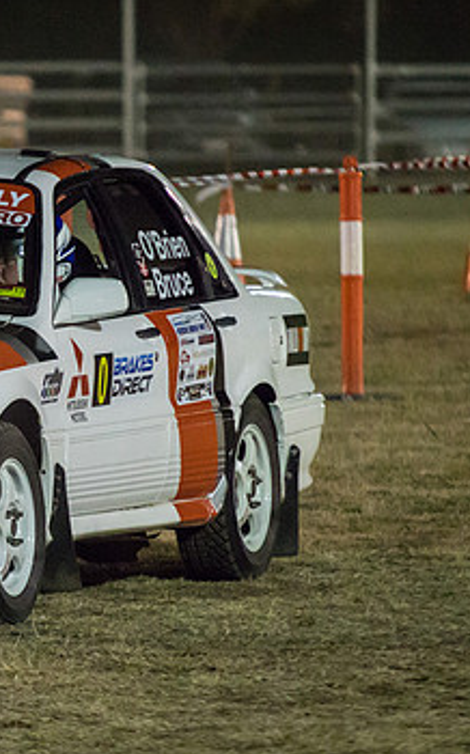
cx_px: -140
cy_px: 375
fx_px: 10416
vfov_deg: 4.1
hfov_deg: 2.6
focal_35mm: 507
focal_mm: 200
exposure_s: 1/200
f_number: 3.2
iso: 6400
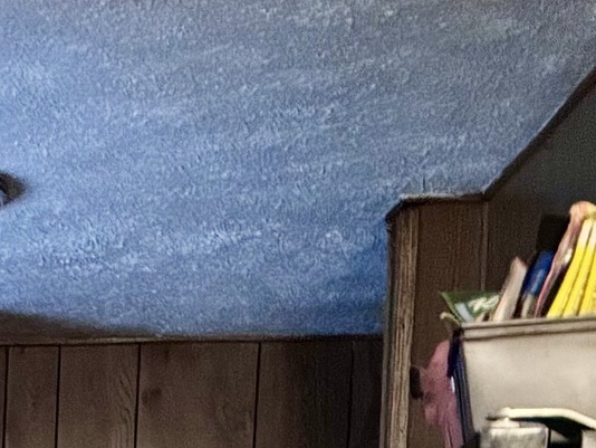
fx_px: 2377
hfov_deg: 13.2
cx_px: -403
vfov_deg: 9.1
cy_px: 1259
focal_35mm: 138
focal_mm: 6.76
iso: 1600
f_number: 1.78
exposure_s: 1/24
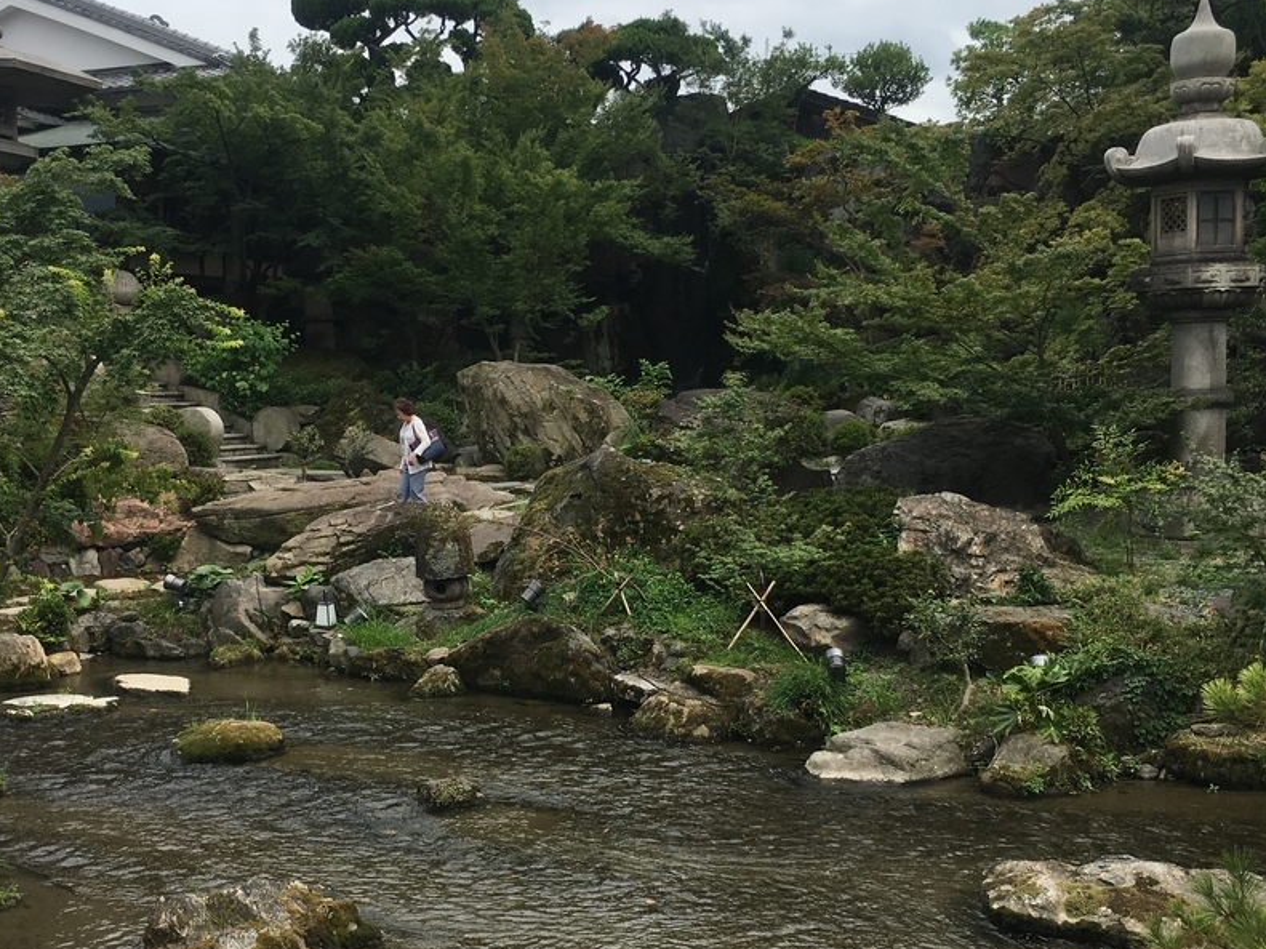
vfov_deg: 32.8
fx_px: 1609
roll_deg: +1.4
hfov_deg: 42.8
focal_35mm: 44
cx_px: 538
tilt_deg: -3.1
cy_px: 515
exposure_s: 1/905
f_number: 2.2
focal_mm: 4.15
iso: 25
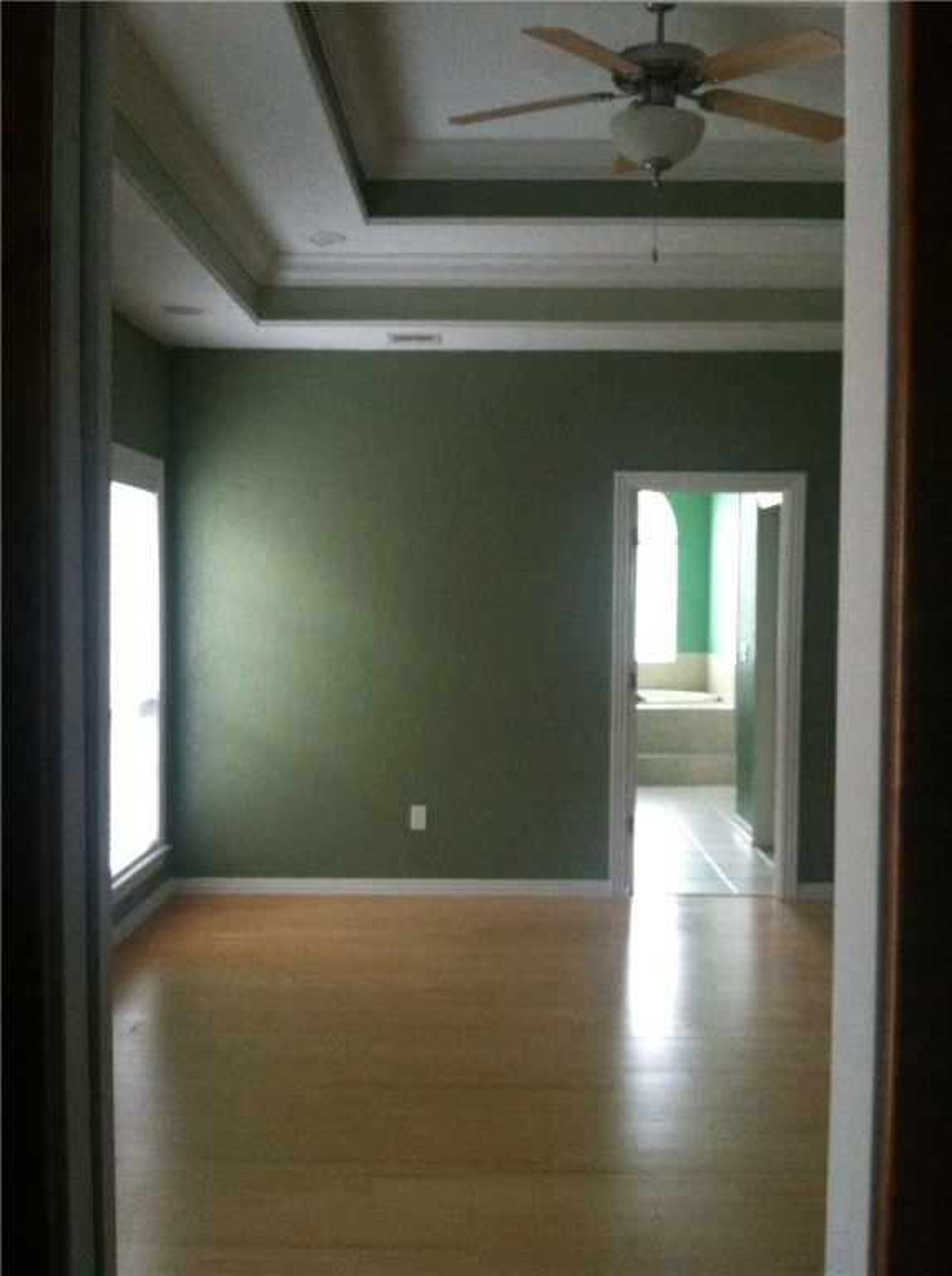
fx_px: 1288
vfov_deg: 52.7
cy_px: 638
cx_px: 476
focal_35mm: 35
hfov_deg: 40.6
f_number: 2.8
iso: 500
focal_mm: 3.85
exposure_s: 1/15
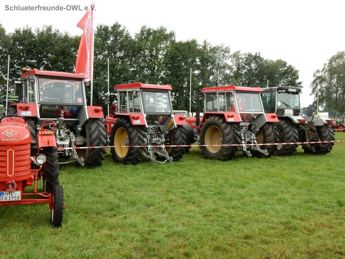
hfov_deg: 51.4
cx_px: 172
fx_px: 359
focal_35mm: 36
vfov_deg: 39.7
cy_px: 130
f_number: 4
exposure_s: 1/160
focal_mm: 6.4
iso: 125
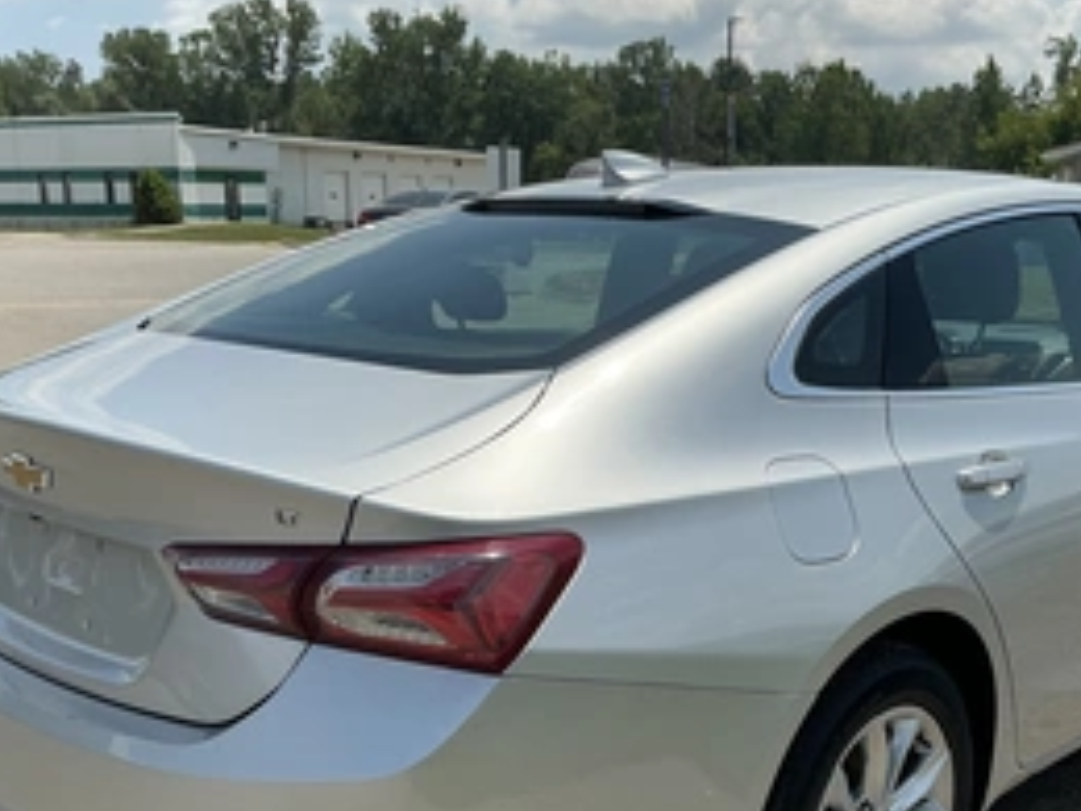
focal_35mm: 43
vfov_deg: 32.9
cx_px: 628
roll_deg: -1.3
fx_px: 1343
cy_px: 611
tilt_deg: -14.8
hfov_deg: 43.7
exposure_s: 1/2320
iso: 25
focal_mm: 3
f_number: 1.8
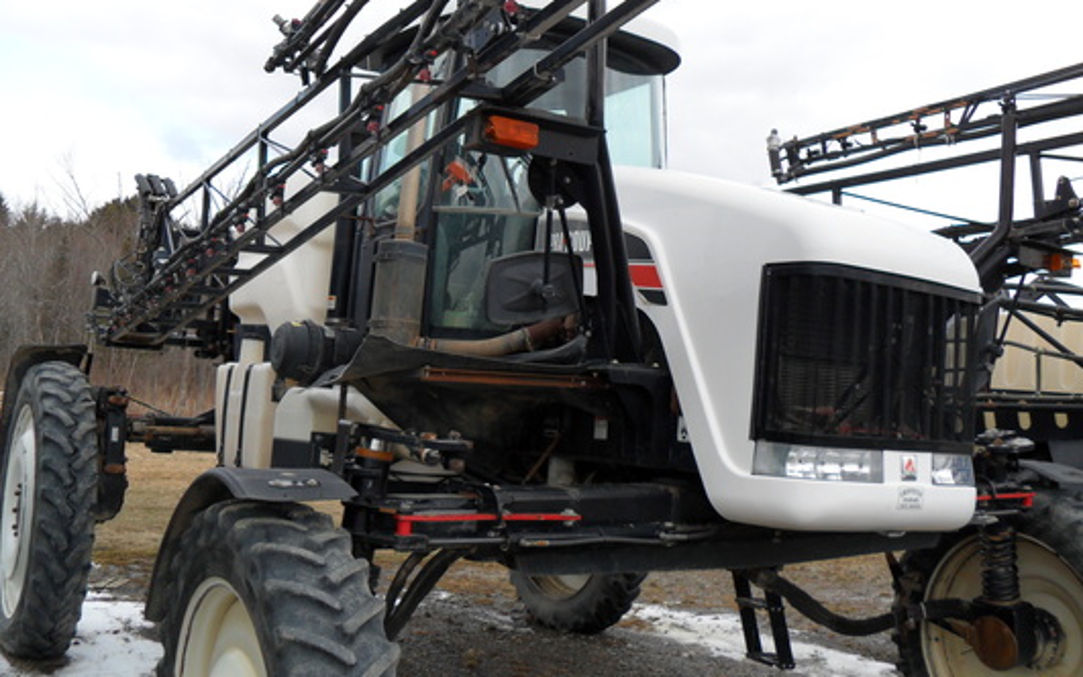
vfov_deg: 33.5
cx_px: 534
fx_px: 1122
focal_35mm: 38
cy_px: 294
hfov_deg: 51.5
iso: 80
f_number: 3
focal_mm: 6.3
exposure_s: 1/500
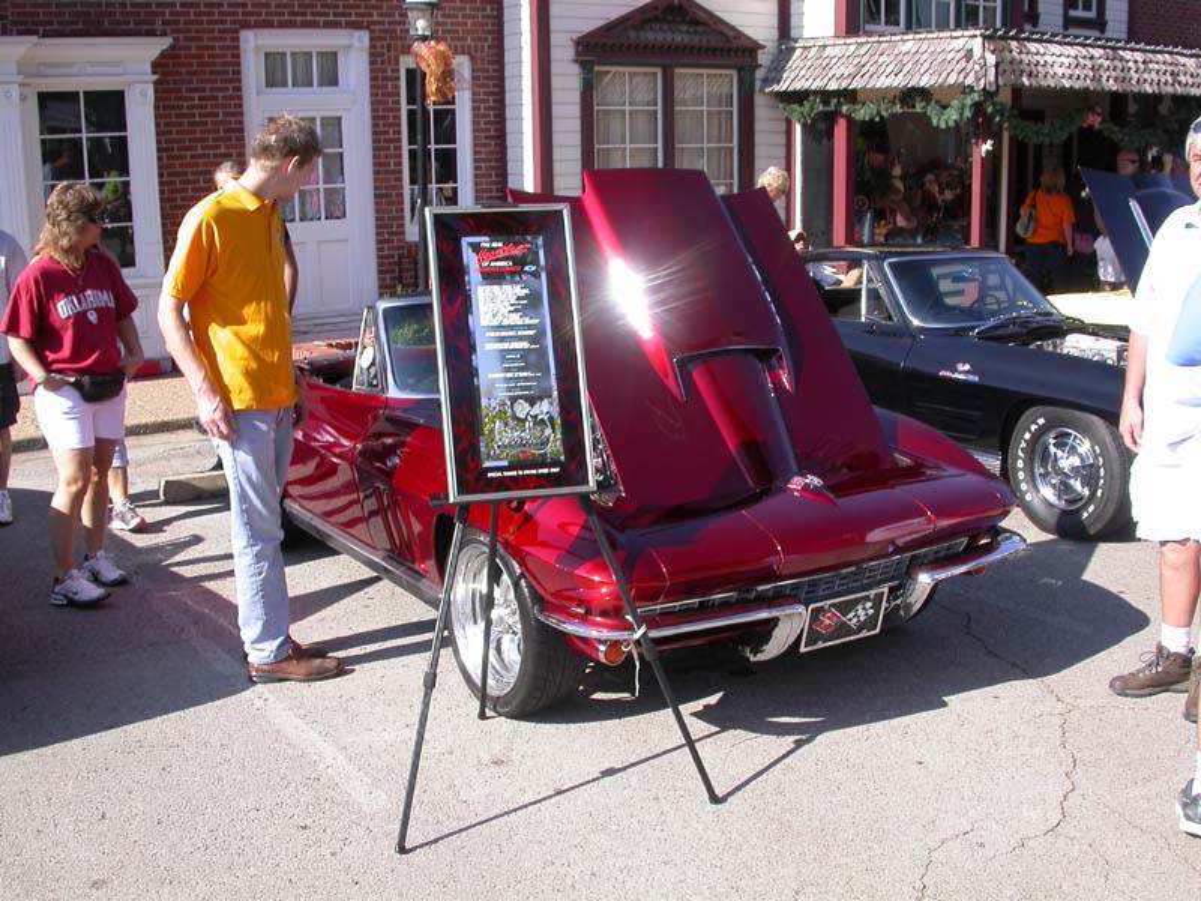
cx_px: 600
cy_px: 450
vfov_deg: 37.7
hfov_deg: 49.0
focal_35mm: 38
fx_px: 1318
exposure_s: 1/235
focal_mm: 7.85
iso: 100
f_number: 6
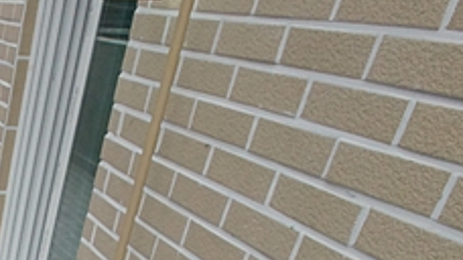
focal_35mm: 55
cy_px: 500
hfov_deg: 28.5
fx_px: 675
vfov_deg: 17.0
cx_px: -185
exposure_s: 1/320
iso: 800
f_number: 9
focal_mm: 10
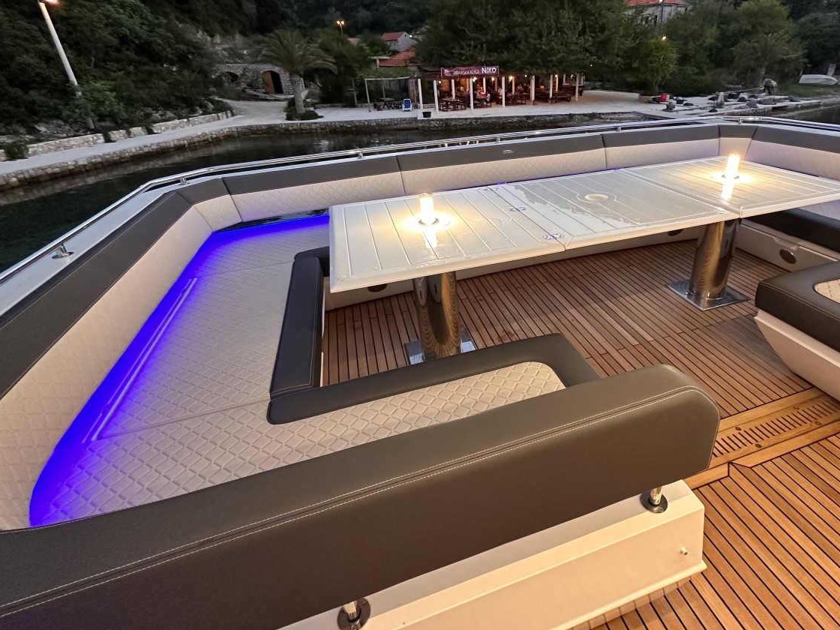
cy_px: 280
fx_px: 437
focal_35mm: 18
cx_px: 500
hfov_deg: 86.8
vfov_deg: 71.4
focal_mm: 2.22
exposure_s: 1/56
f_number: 2.2
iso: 320
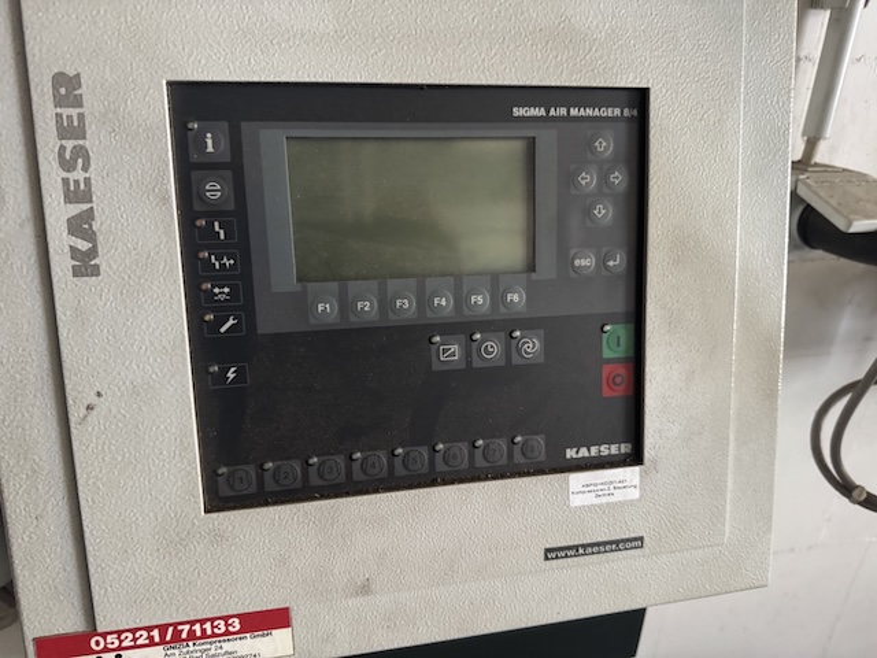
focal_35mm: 24
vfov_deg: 56.8
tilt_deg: -24.7
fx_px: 608
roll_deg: -0.1
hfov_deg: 71.6
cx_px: 438
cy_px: 329
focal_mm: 6.76
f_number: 1.78
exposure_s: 1/55
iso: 800
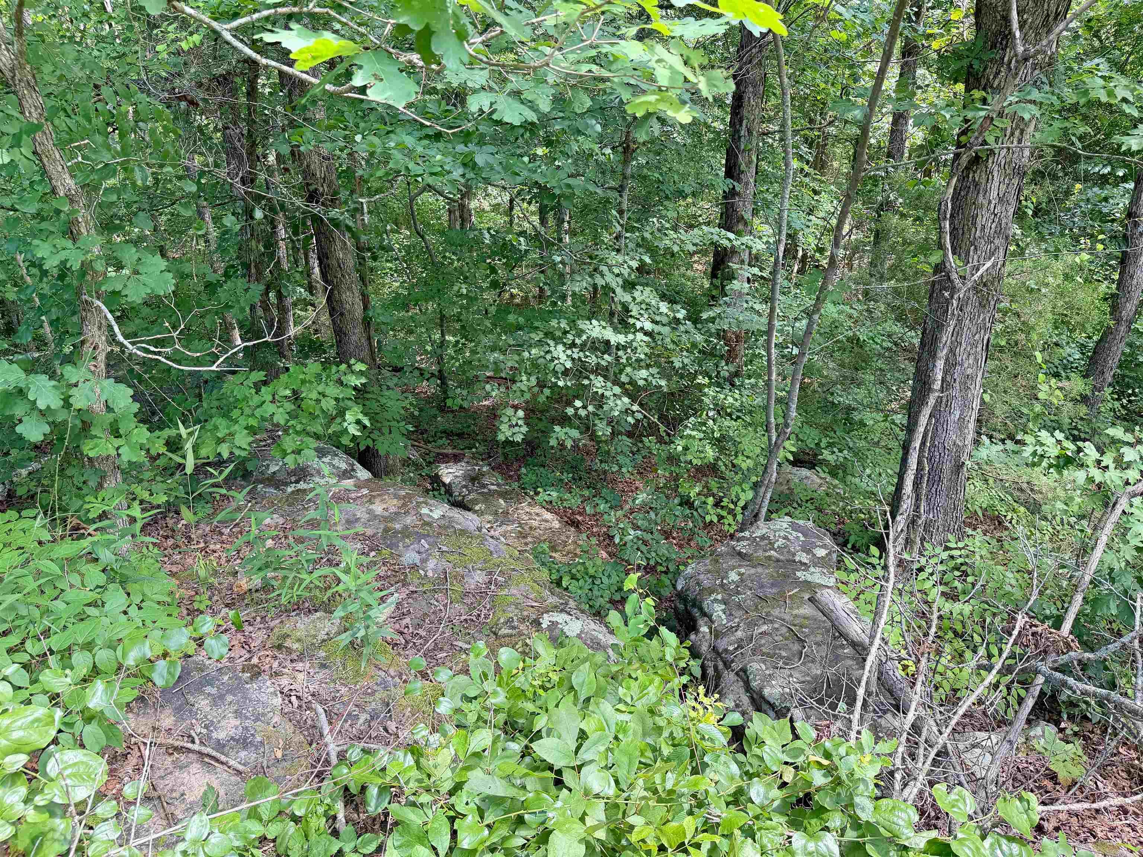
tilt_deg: -25.9
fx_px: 792
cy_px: 428
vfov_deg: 56.8
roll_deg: +1.0
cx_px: 572
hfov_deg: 71.6
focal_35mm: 24
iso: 64
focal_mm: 6.76
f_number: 1.78
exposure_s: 1/246
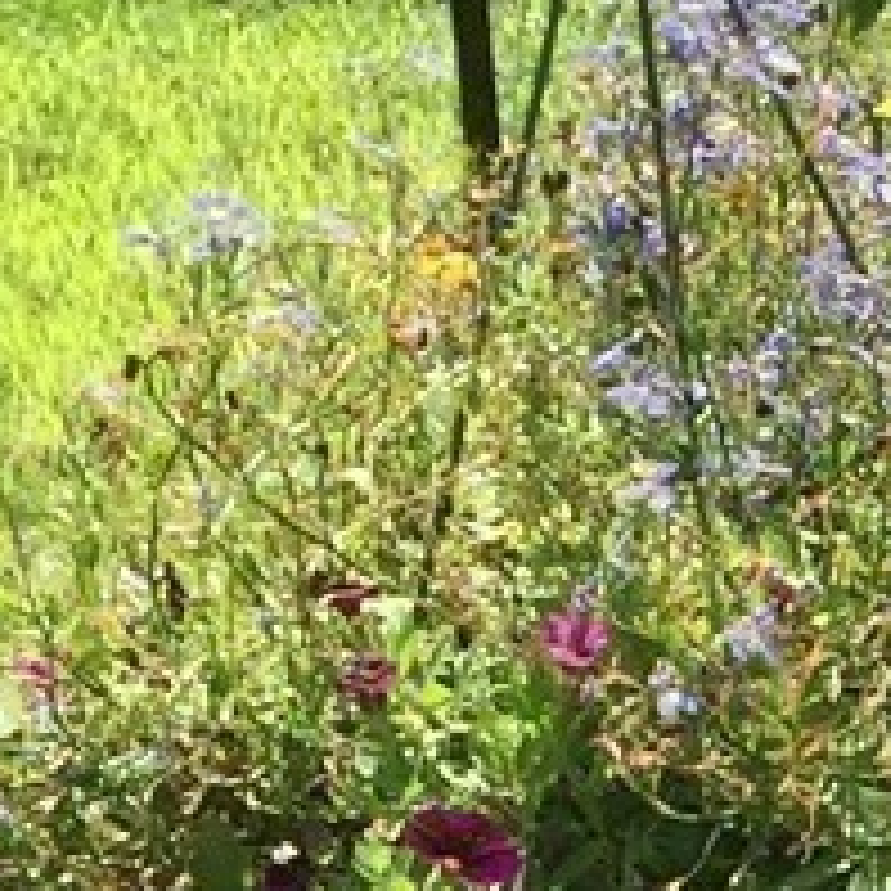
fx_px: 5795
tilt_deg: -29.1
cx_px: 1800
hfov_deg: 8.3
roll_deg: +2.0
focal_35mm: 199
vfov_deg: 8.2
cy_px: 2016
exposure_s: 1/989
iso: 32
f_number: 2.2
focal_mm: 4.15
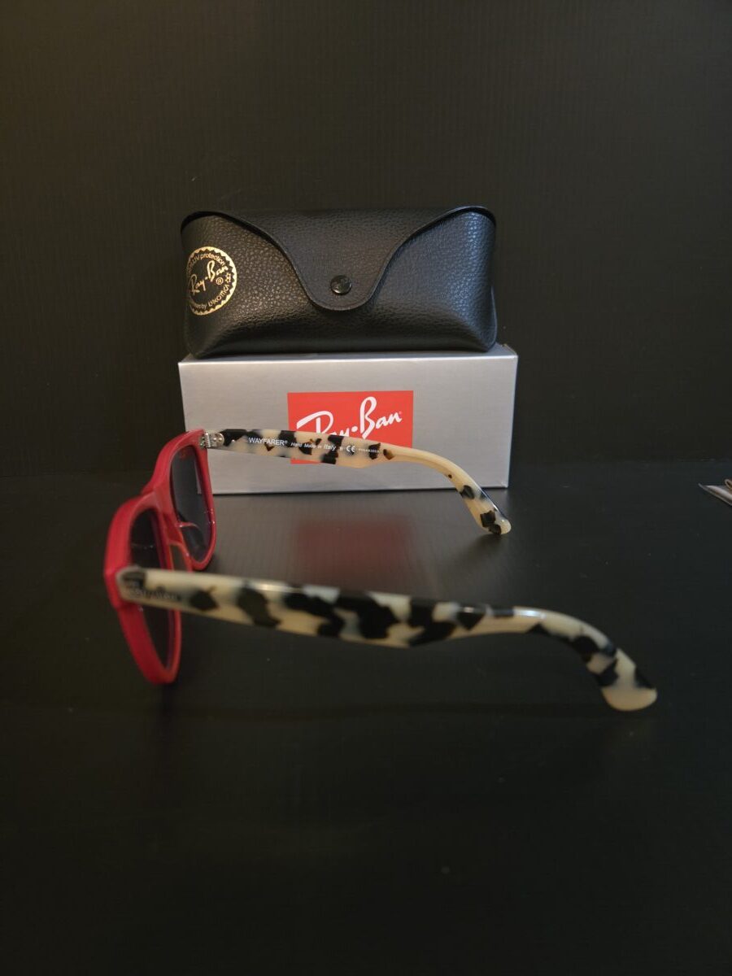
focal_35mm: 23
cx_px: 366
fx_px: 648
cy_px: 488
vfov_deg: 73.9
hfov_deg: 58.9
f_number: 1.8
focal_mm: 5.4
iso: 1250
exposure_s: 1/17.2
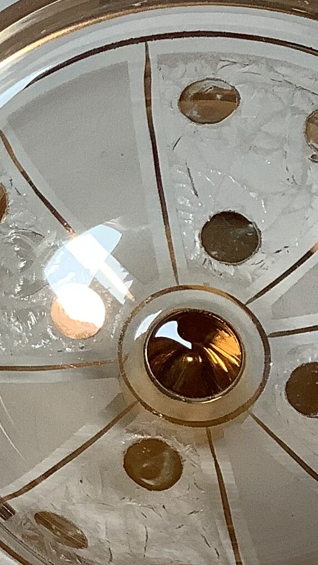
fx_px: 1620
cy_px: 234
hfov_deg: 10.5
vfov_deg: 19.8
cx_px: -257
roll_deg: -0.1
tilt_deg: -23.4
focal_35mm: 108
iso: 50
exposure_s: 1/50
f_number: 2.4
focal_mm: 3.3
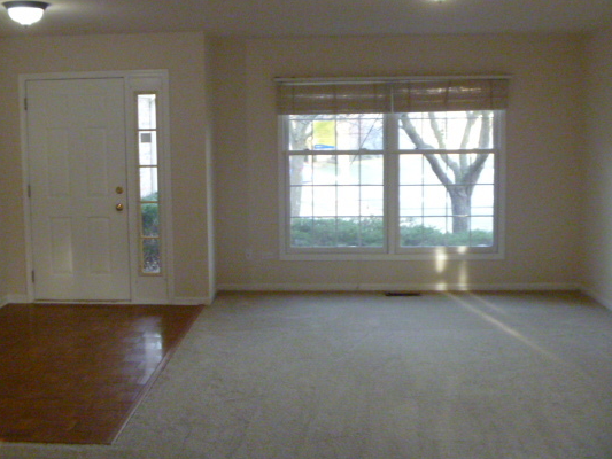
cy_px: 188
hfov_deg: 44.7
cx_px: 272
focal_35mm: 42
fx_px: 743
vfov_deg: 34.3
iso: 640
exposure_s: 1/60
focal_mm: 6.3
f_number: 3.5
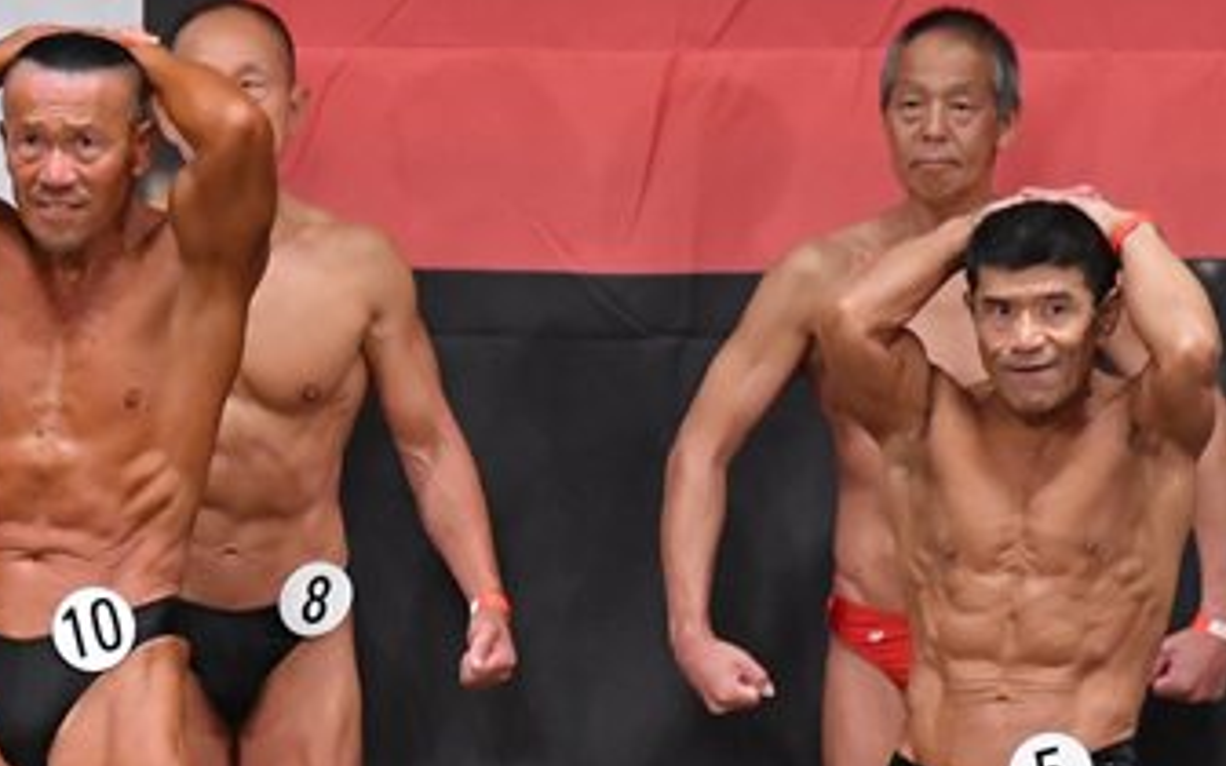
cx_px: 16
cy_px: 813
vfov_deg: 3.0
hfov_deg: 4.8
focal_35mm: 440
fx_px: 14701
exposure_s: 1/400
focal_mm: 125
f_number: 5.6
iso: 5000
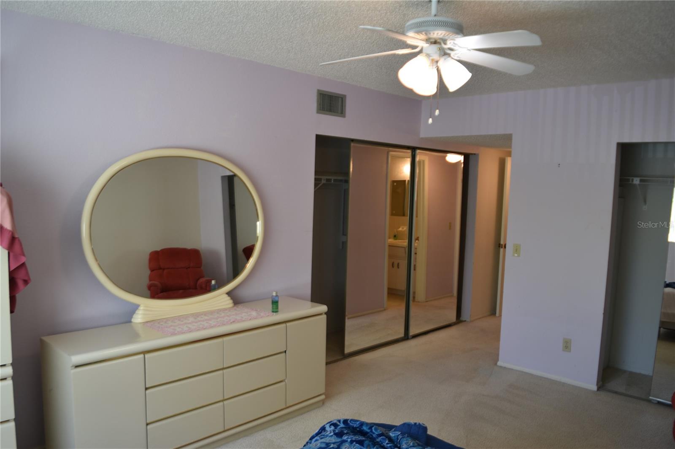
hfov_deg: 67.4
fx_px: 506
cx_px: 338
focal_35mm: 27
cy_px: 224
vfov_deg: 47.9
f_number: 3.5
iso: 100
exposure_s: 1/30
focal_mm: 18
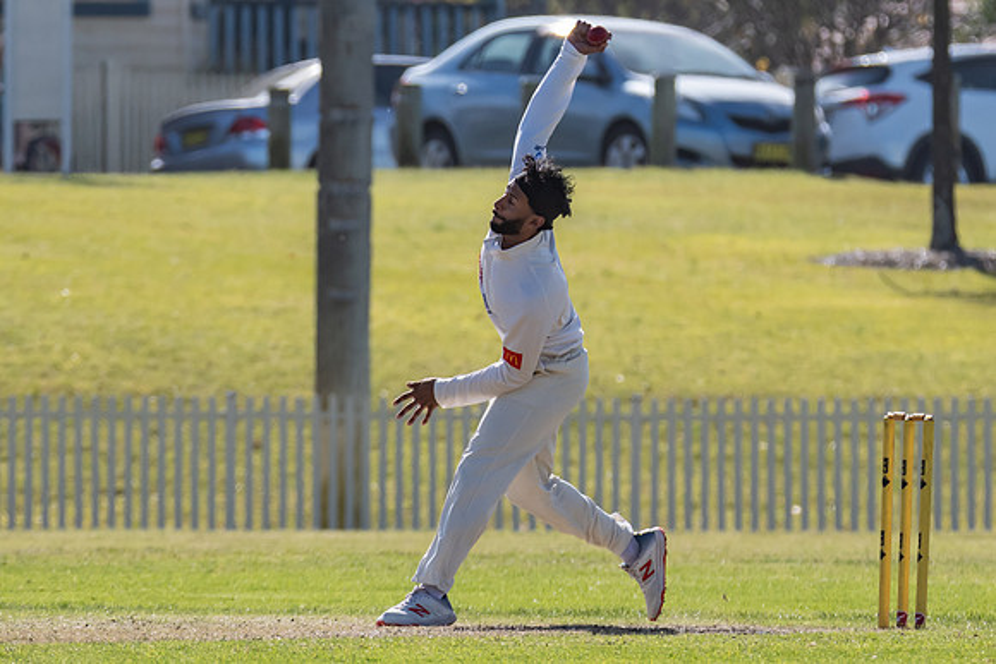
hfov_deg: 2.7
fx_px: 20940
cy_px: 272
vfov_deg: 1.8
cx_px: 501
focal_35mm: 757
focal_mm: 350
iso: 640
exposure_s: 1/3200
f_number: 7.1
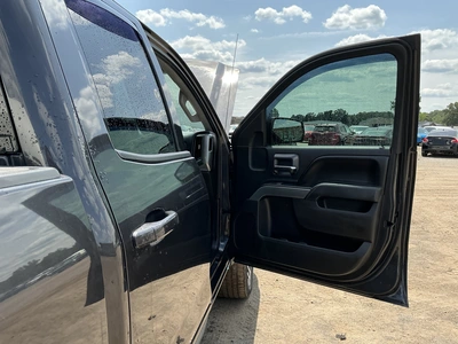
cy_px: 172
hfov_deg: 63.4
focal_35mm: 28
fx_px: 370
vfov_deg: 49.7
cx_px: 229
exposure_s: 1/912
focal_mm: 3
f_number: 1.8
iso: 25
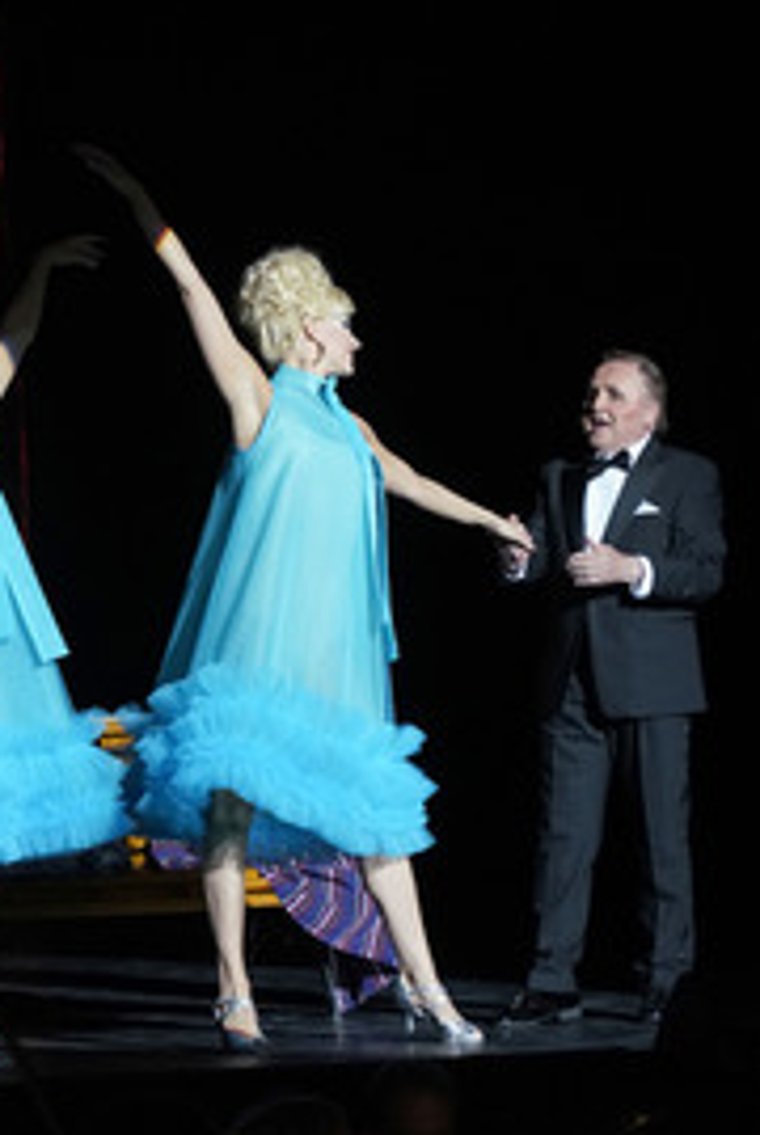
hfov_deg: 7.3
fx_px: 5969
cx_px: -19
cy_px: 591
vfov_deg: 10.9
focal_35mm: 189
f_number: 5.6
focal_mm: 113
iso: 2500
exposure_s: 1/250
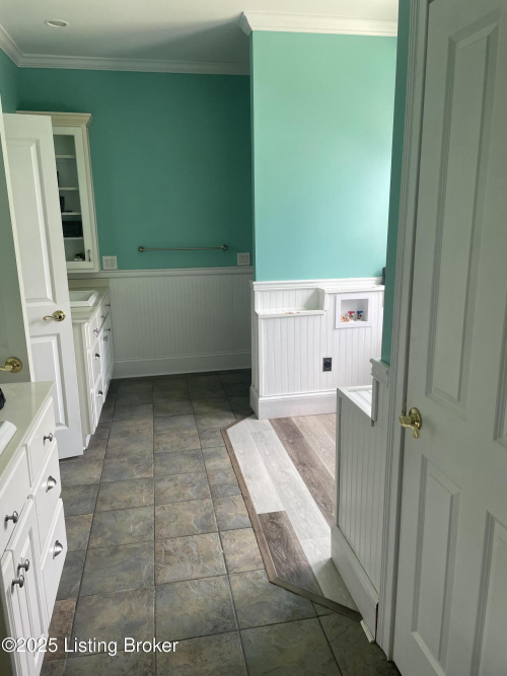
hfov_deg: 53.0
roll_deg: +1.1
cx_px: 254
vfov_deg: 67.3
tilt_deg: -12.3
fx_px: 508
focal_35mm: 26
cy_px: 338
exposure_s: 1/121
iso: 64
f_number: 1.6
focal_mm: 4.2
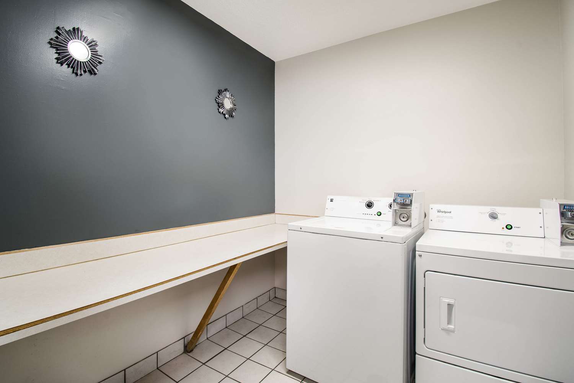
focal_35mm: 17
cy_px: 192
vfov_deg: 70.4
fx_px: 271
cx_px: 287
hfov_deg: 93.3
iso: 320
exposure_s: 1/1.67
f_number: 9
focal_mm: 11.5
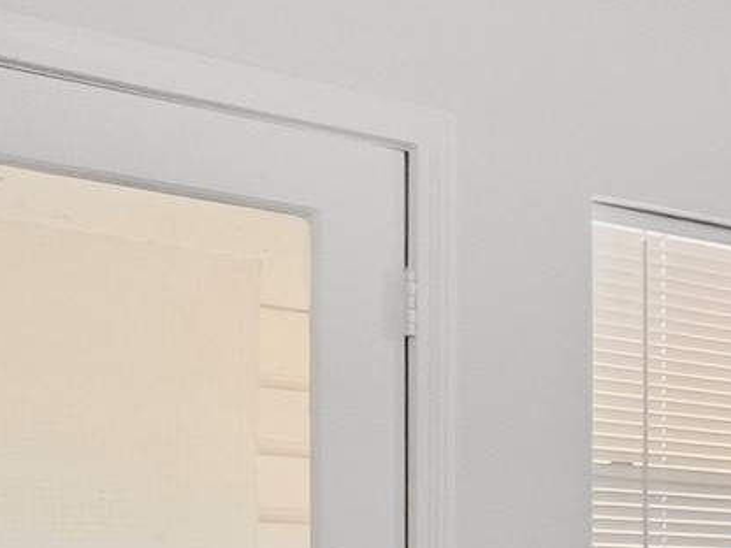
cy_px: 643
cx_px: 1202
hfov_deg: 22.4
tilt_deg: +0.5
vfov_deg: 21.4
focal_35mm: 64
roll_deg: +0.8
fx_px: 1352
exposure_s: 1/60
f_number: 1.8
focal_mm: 1.6
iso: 160
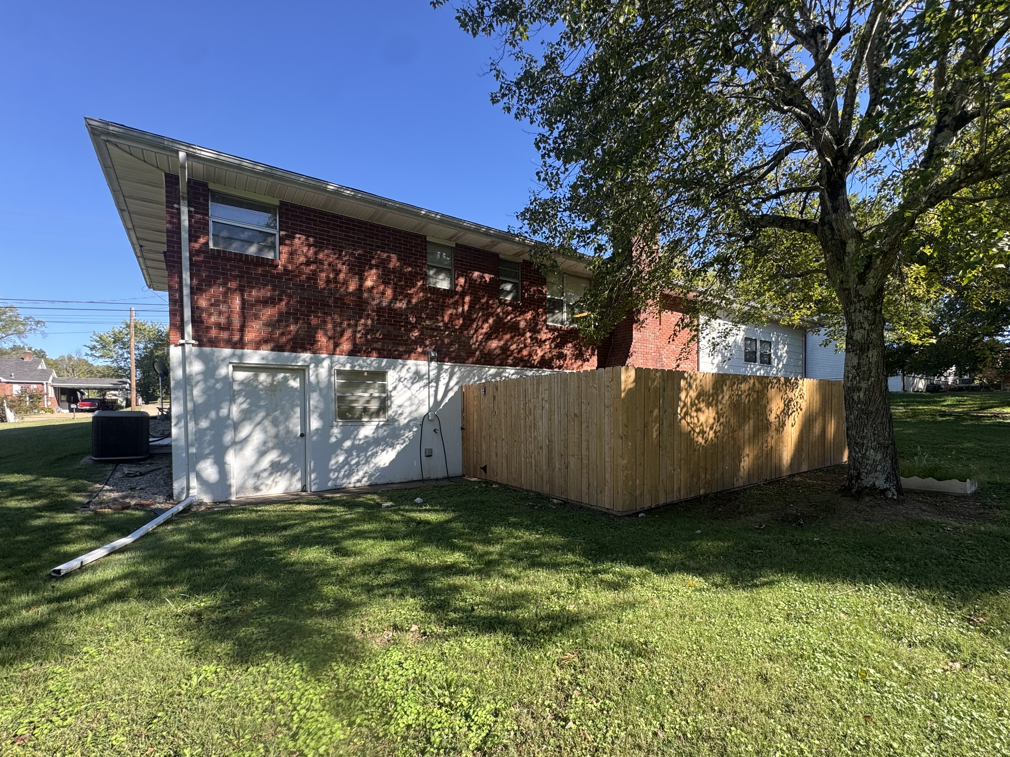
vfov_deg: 77.8
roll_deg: -0.2
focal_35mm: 16
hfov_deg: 94.1
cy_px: 421
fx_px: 467
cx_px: 561
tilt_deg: -1.1
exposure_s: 1/343
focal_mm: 2.22
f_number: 2.2
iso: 40
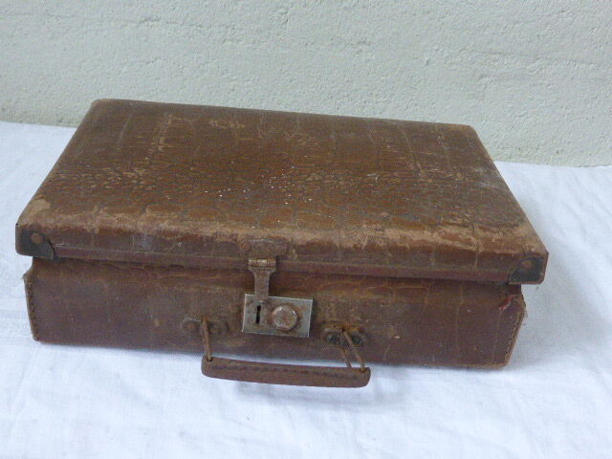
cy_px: 230
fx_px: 760
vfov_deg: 33.6
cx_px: 306
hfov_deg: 43.9
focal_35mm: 43
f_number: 3.9
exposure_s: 1/100
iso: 800
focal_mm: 7.4
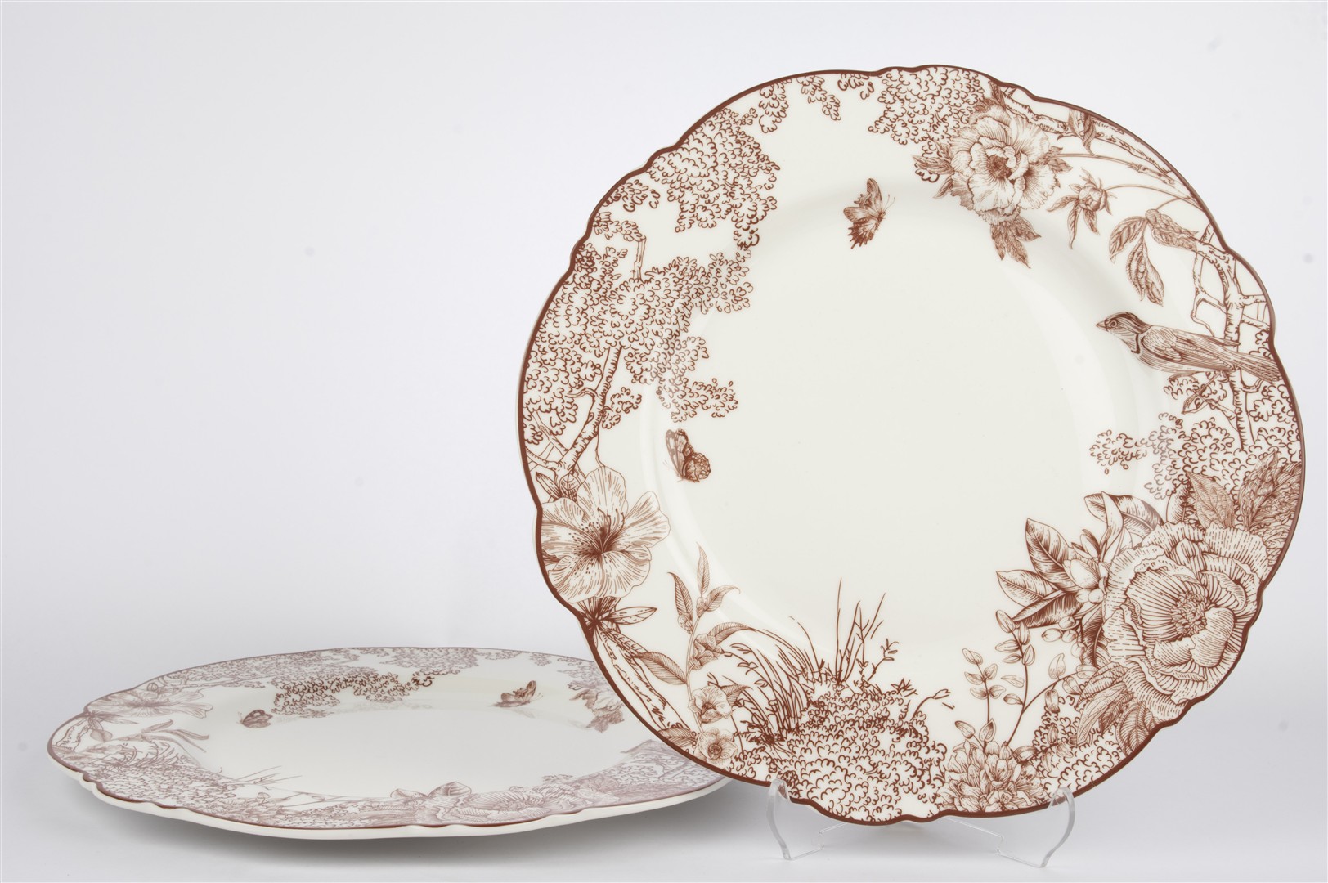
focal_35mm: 49
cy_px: 442
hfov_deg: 40.4
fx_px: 1806
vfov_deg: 27.5
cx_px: 664
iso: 100
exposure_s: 1/100
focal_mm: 32.5
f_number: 20
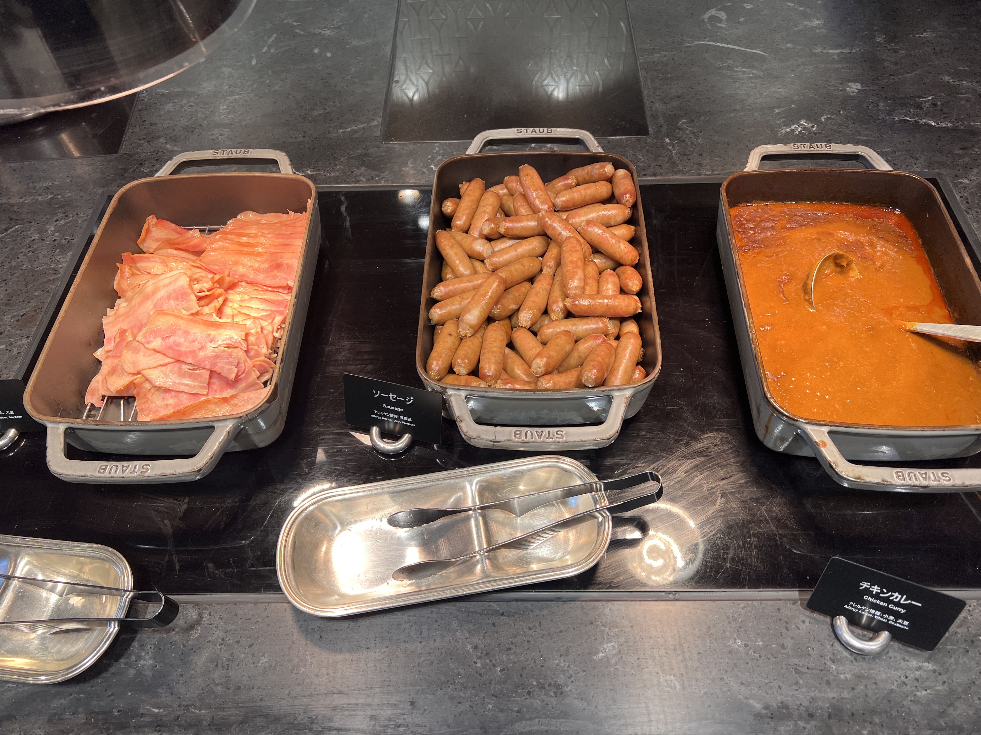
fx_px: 737
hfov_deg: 67.3
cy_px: 368
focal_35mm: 26
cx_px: 490
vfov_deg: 53.1
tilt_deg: -53.7
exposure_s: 1/100
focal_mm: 5.7
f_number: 1.5
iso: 64
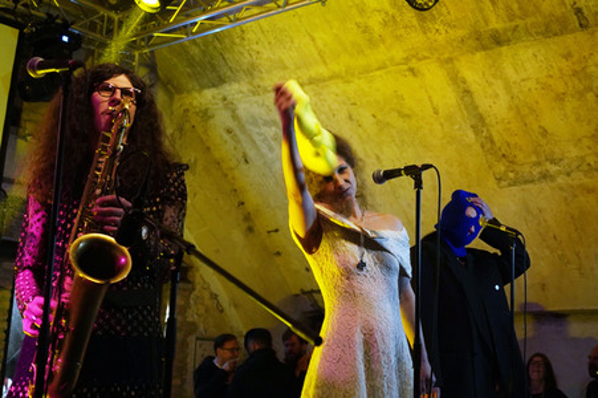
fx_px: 681
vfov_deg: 32.6
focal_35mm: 41
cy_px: 199
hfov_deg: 47.4
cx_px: 299
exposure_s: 1/50
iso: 3200
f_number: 3.2
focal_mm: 41
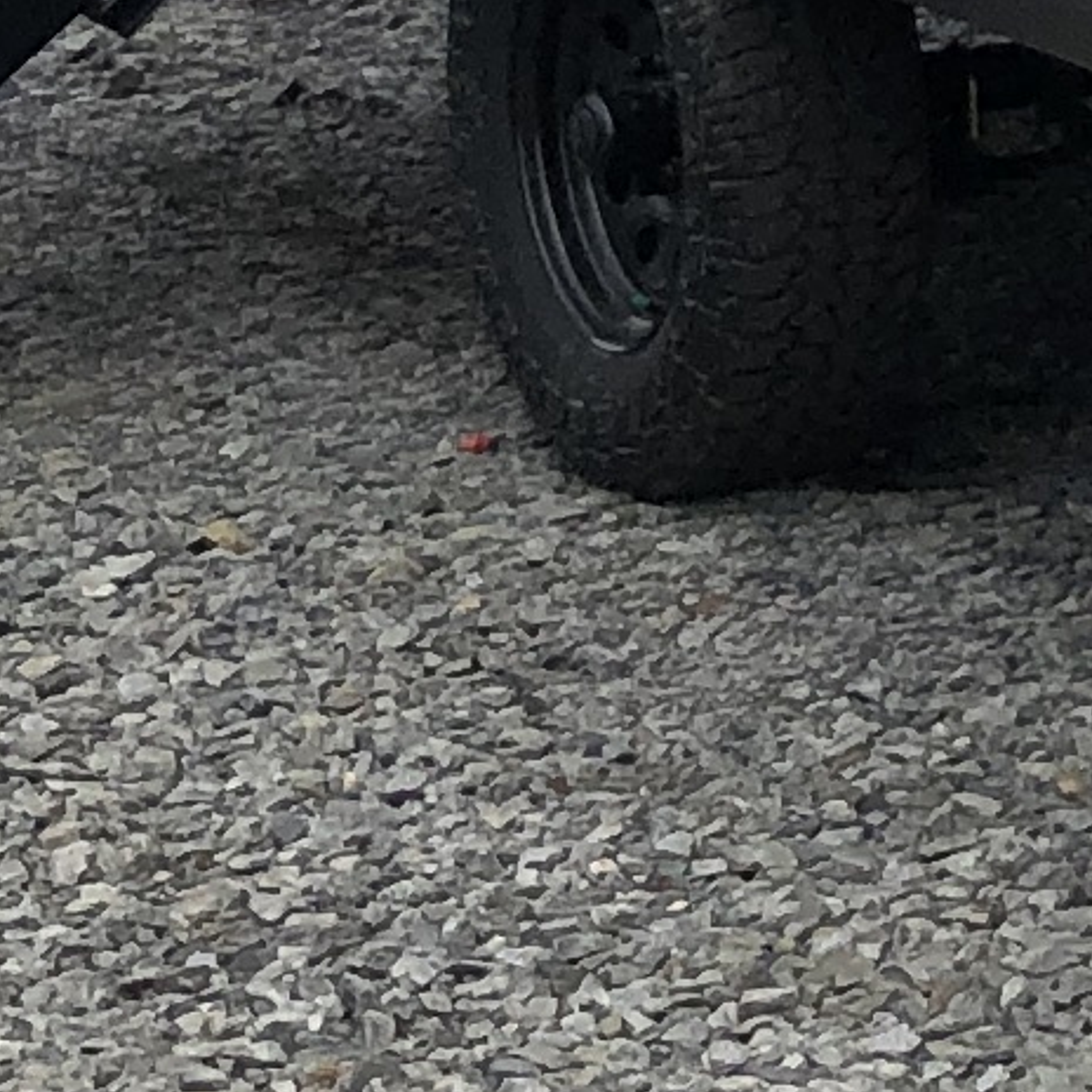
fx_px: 7673
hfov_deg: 7.6
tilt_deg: -4.0
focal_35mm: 215
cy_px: -831
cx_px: 2692
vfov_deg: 7.9
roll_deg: +1.7
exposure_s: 1/3003
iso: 25
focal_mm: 3.99
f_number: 1.8
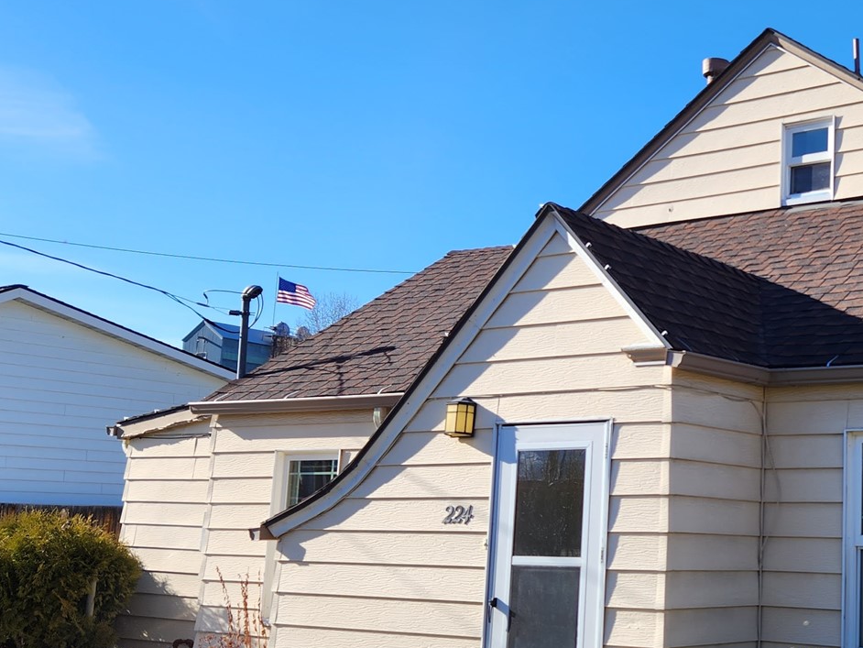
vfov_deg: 29.1
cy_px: 368
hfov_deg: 35.3
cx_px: 821
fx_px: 1247
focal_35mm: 50
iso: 20
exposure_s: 1/981
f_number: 1.8
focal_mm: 5.4
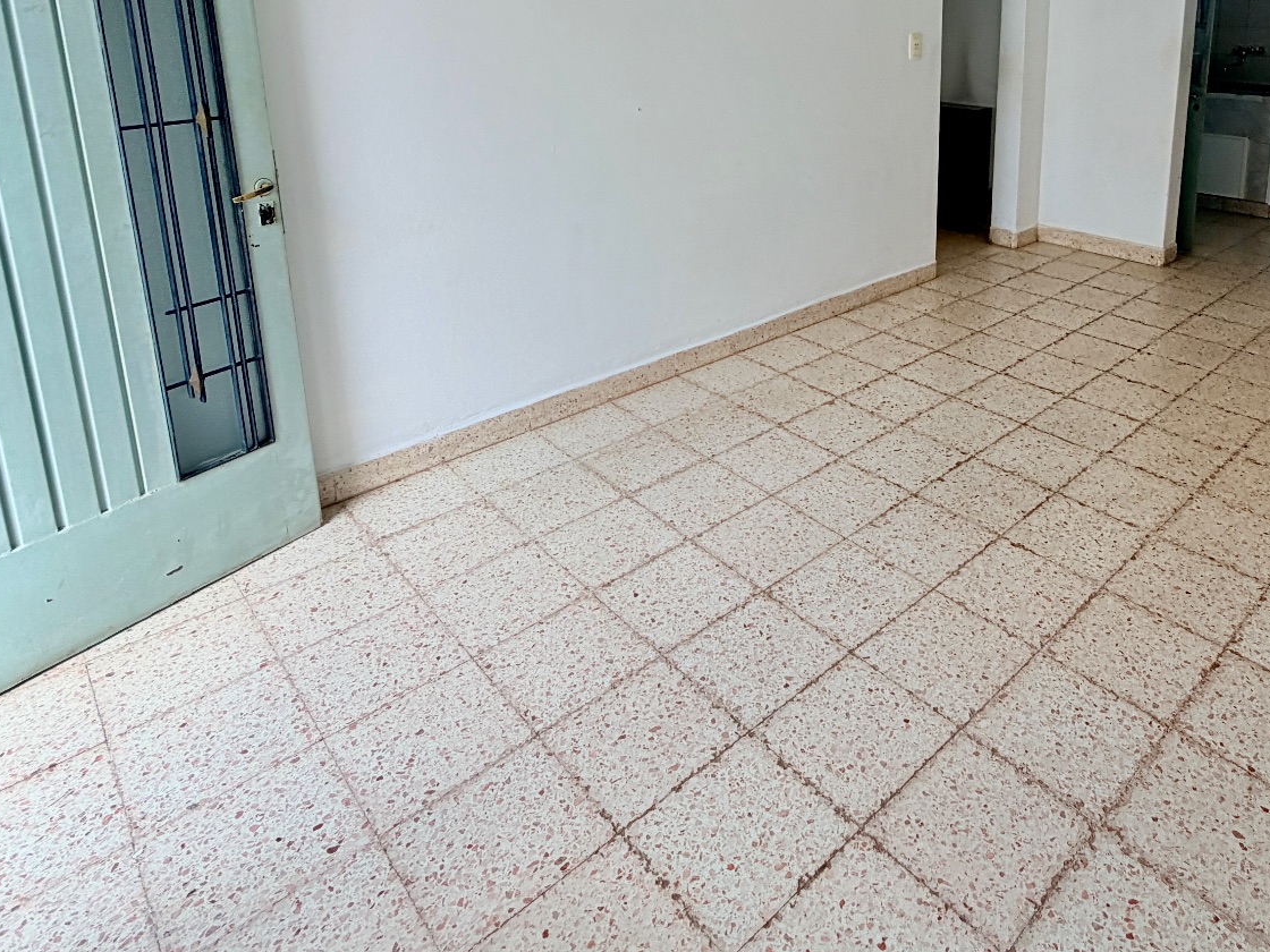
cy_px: 181
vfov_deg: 52.9
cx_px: 841
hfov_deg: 69.7
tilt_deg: -11.1
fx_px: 881
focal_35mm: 24
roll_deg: -0.4
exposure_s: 1/238
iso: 40
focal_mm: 2.22
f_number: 2.2
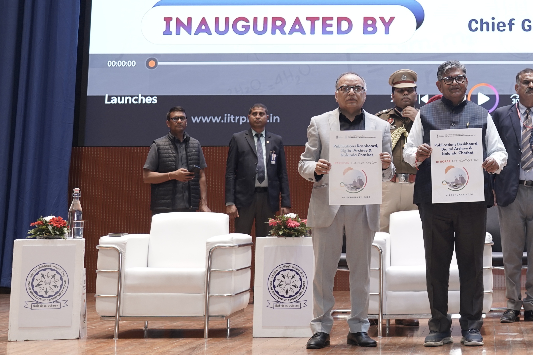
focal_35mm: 74
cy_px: 41
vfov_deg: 18.2
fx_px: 1096
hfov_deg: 26.4
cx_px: 488
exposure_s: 1/100
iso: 800
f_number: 4
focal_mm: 39
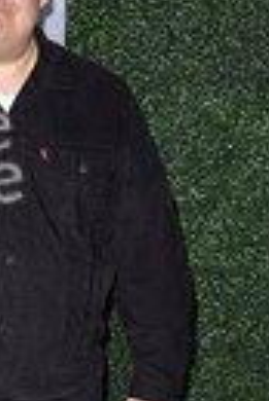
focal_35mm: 129
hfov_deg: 10.5
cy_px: 339
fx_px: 1442
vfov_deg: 15.7
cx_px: -45
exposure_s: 1/250
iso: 400
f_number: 6.3
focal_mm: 42
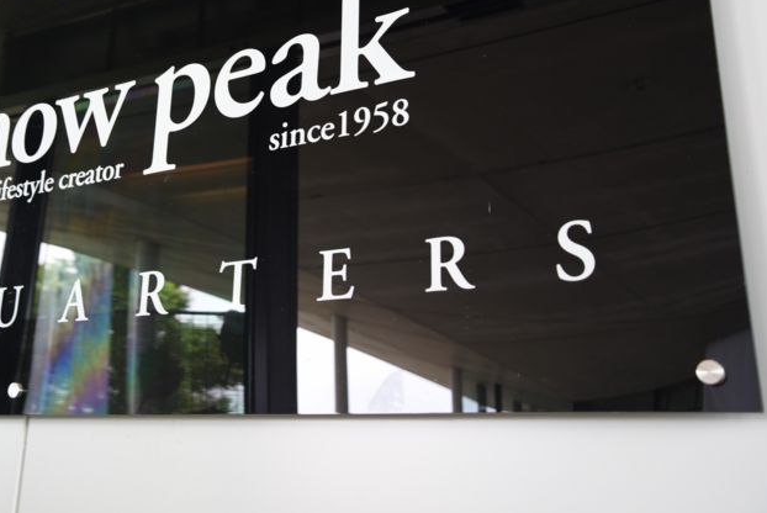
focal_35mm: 51
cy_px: 94
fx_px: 1088
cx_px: 192
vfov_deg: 26.0
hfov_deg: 37.9
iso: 125
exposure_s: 1/30
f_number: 4
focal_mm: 31
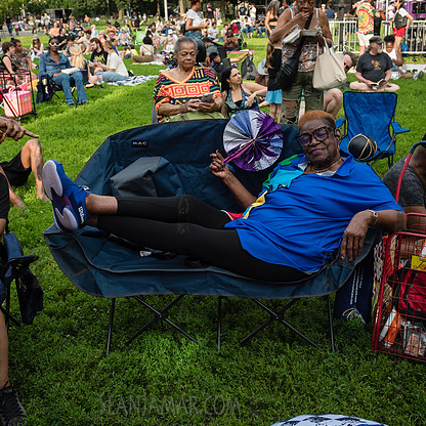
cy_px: 193
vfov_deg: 40.0
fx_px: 585
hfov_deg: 39.9
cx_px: 246
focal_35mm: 42
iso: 1000
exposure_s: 1/1600
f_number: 5
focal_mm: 29
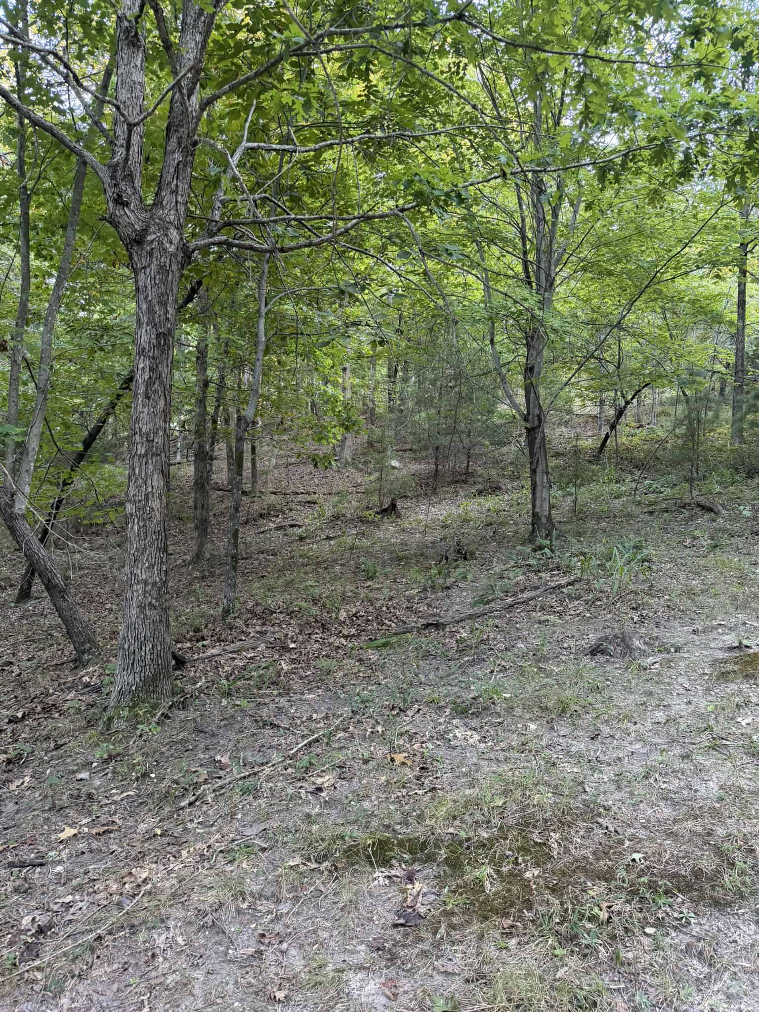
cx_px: 380
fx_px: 702
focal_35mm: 24
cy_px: 506
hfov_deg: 56.8
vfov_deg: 71.6
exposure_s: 1/62
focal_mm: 6.8
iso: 200
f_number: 1.8
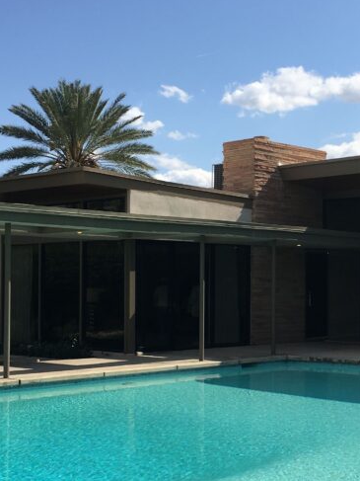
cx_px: 252
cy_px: 278
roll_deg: +0.4
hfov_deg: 23.9
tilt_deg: +0.4
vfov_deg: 31.6
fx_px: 846
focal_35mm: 61
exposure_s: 1/2262
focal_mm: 4.15
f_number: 2.2
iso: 25
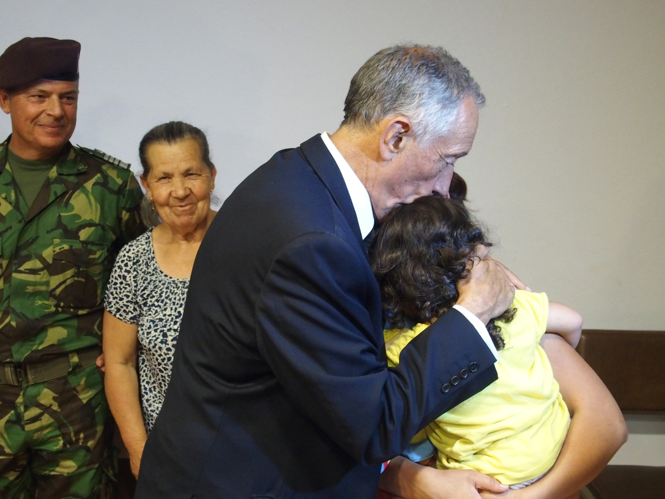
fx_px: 961
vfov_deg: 29.1
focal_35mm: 50
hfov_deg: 38.2
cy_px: 250
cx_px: 332
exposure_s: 1/30
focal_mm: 10.8
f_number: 2.8
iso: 1000
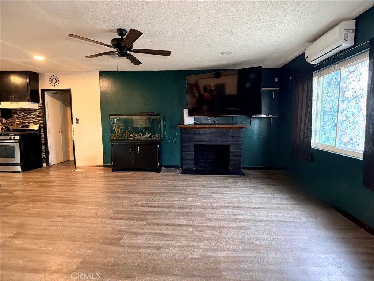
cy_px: 140
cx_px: 187
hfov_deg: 71.6
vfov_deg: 56.8
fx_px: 259
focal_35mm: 24
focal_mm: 6.76
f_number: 1.78
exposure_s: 1/60
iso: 640
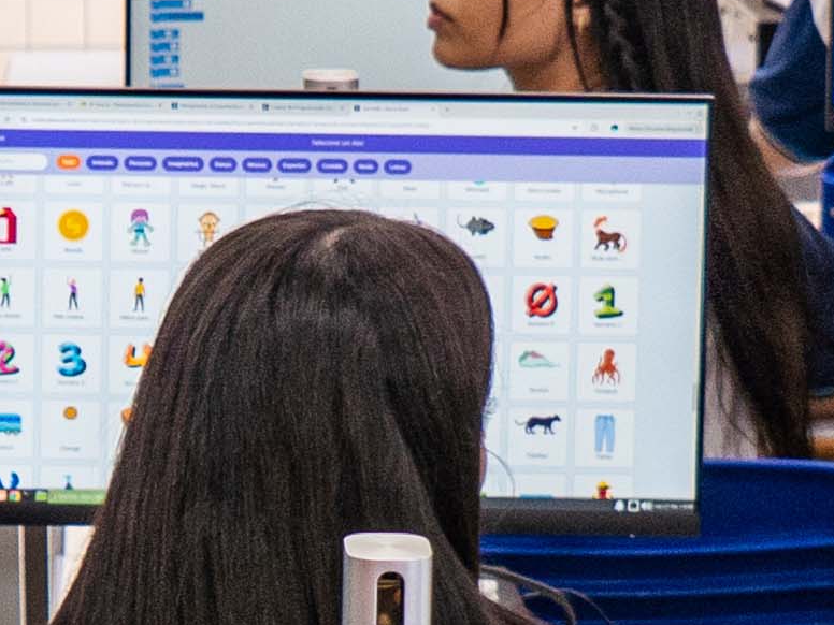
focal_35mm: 223
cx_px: -27
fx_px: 5373
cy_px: 448
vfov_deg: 6.7
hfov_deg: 8.8
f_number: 5
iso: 640
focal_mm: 30
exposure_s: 1/125
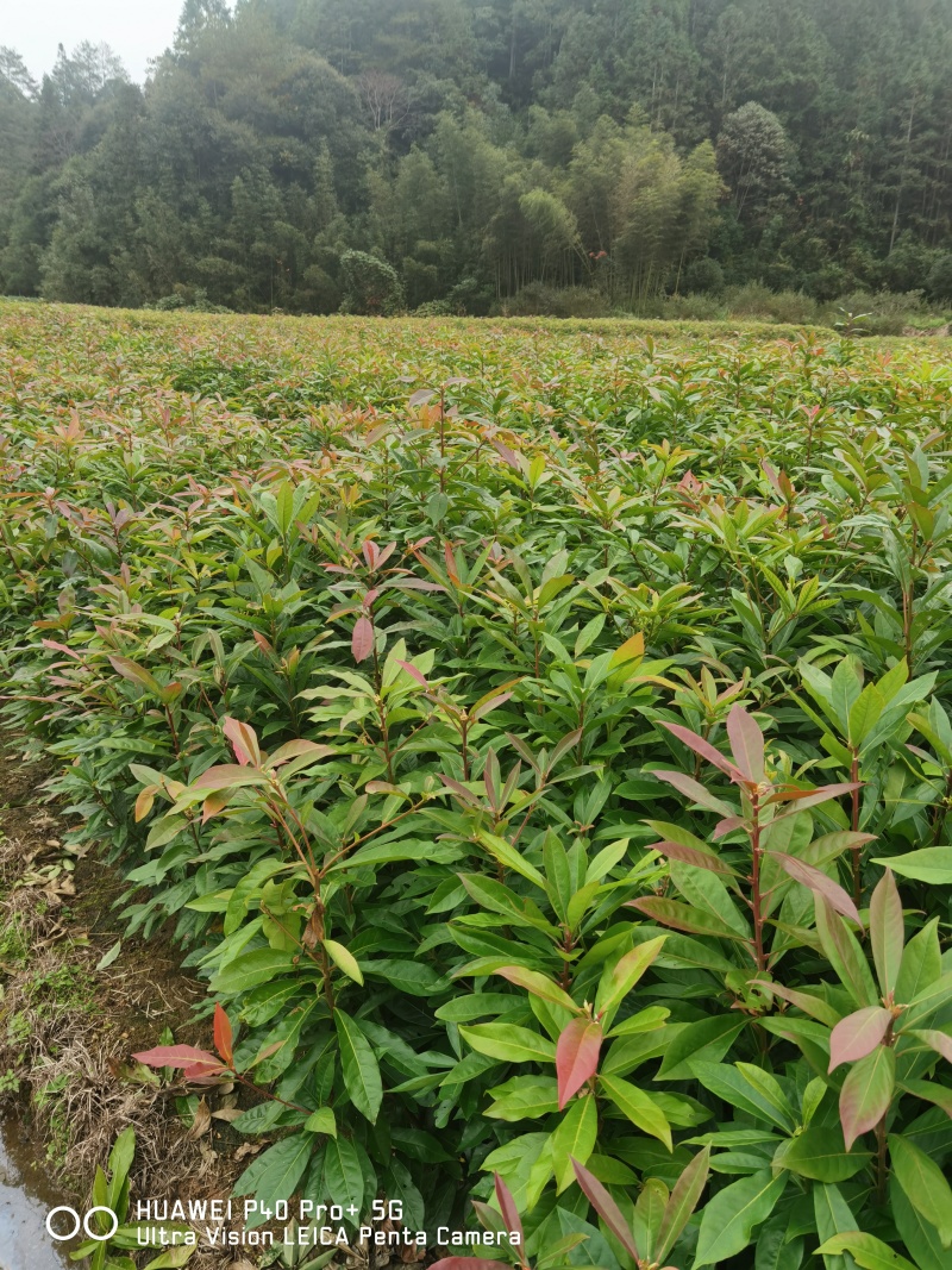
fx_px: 990
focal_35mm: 27
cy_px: 635
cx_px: 476
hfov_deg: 51.3
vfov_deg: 65.3
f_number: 1.9
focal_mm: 6.71
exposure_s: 1/400
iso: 50
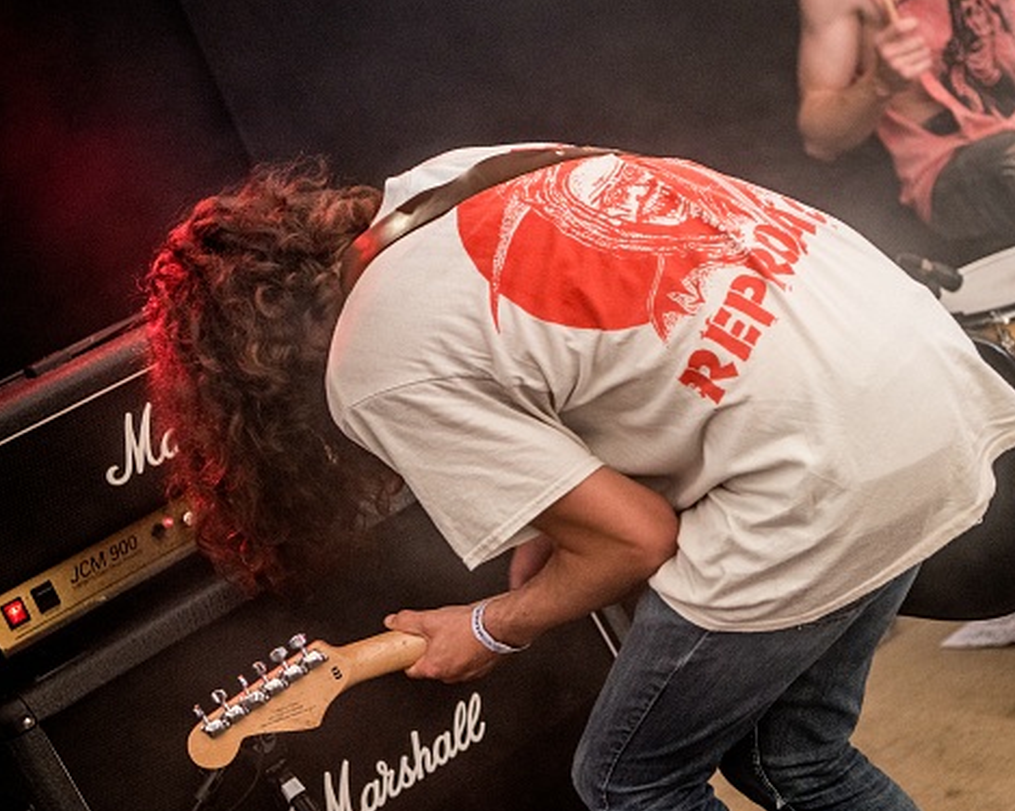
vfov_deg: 20.4
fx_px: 2253
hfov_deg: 25.3
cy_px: 429
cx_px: 654
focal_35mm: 75
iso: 800
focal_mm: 52
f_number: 2.8
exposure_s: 1/125
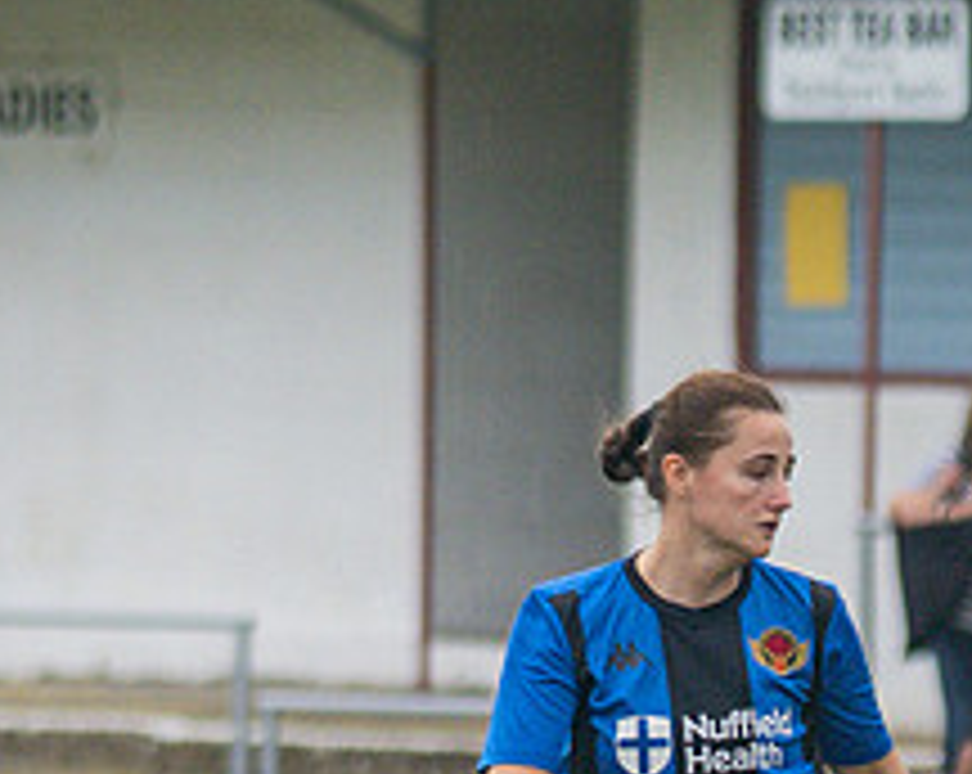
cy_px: 1320
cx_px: 725
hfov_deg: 1.7
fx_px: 32736
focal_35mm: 1140
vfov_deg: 1.4
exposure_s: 1/1250
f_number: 4
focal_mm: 155
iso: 320
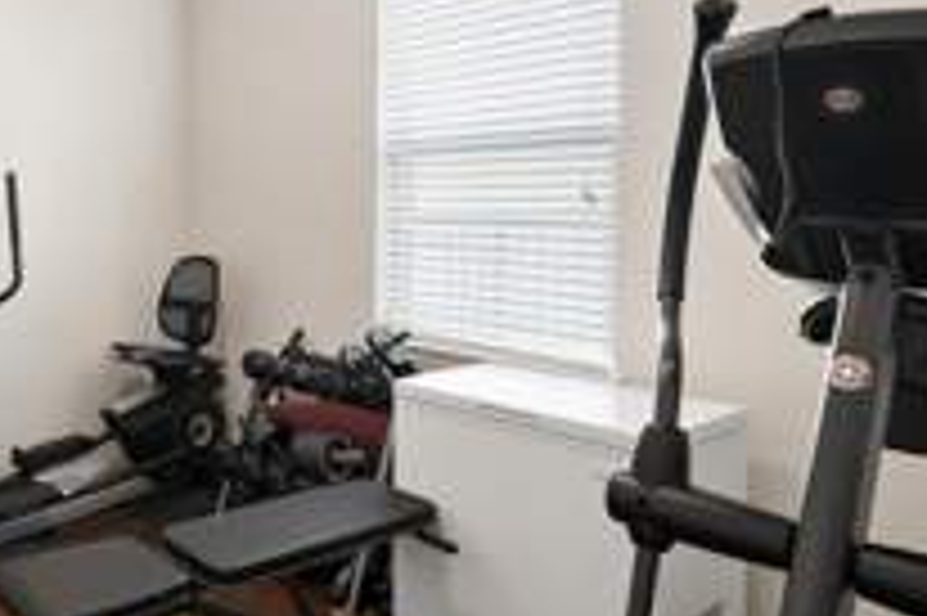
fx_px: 720
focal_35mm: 28
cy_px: 229
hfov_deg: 56.8
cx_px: 99
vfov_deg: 45.9
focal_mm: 12
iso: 400
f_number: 7.1
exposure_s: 1/1.67
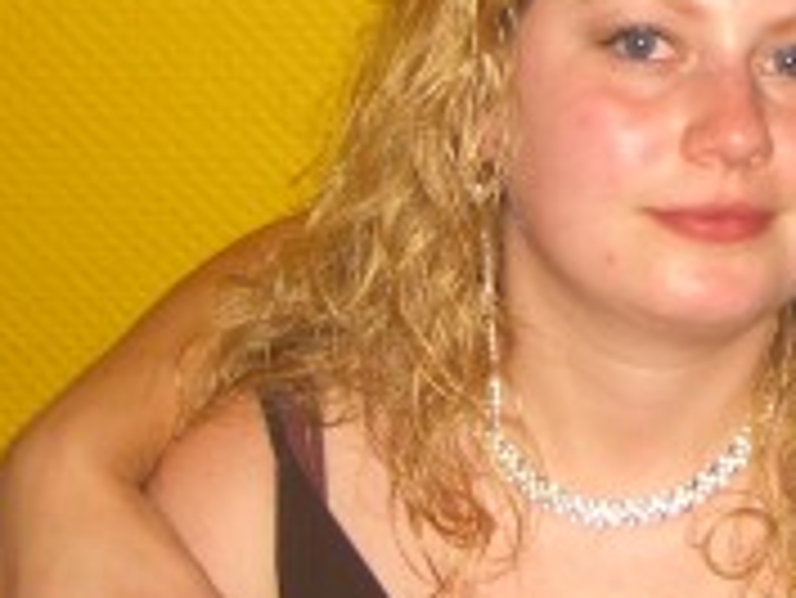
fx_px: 2968
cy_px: 85
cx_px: 877
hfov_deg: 14.9
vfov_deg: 11.4
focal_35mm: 129
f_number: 2.8
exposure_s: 1/60
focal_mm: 7.9
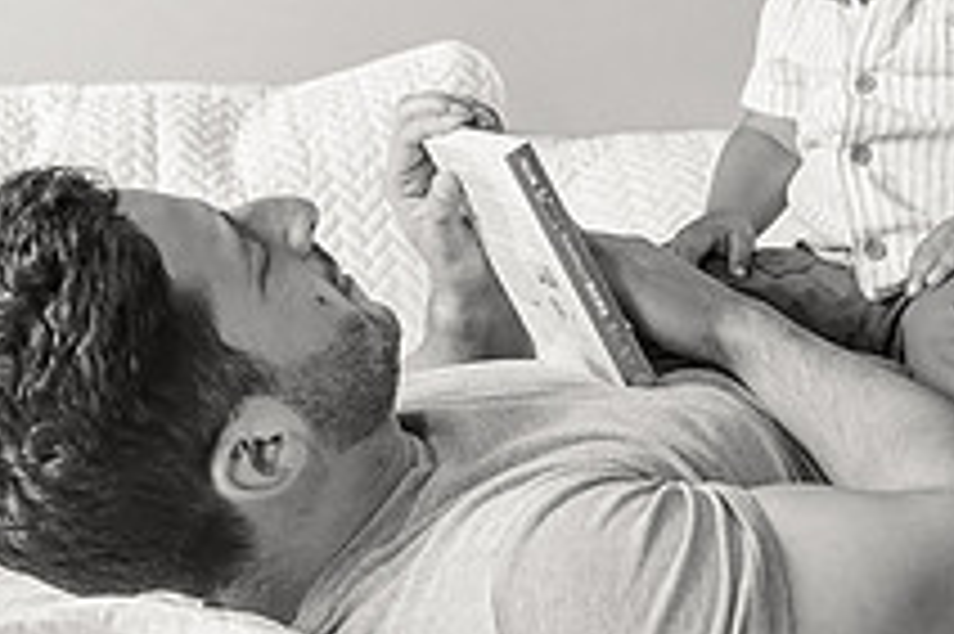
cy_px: -41
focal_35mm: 92
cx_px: 428
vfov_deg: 14.5
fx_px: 2436
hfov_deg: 22.1
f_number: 3.5
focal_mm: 32
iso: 1600
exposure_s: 1/320
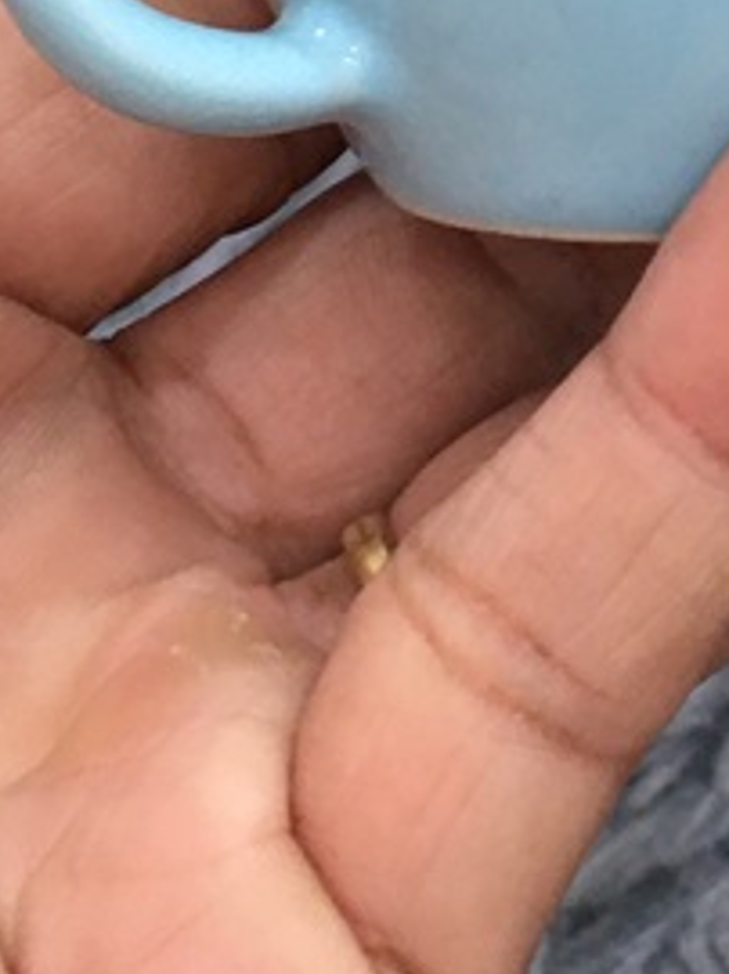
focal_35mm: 129
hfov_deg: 11.3
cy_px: -224
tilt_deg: -34.3
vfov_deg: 14.7
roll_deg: -2.8
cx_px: 780
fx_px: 3628
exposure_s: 1/33
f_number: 2.2
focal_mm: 4.15
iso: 100
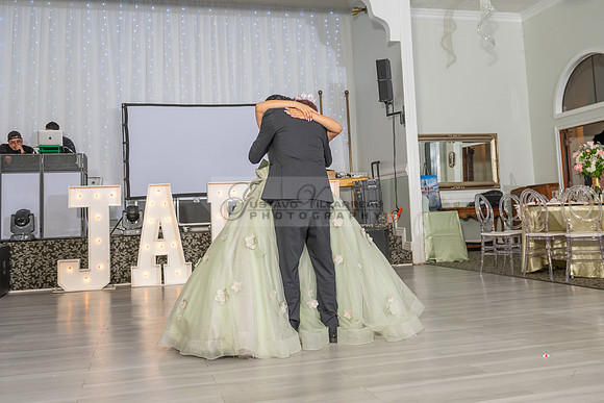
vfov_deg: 35.8
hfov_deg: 51.8
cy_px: 163
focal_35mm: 37
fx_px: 622
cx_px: 302
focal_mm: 27
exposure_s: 1/160
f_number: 3.5
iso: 500
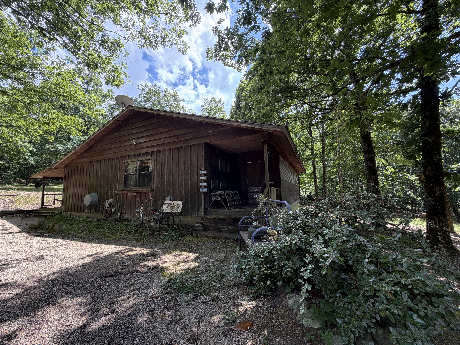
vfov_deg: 85.7
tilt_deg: +6.0
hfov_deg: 102.1
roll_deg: +1.7
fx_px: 186
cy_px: 172
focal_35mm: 14
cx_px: 230
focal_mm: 2.22
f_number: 2.2
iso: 50
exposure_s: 1/187
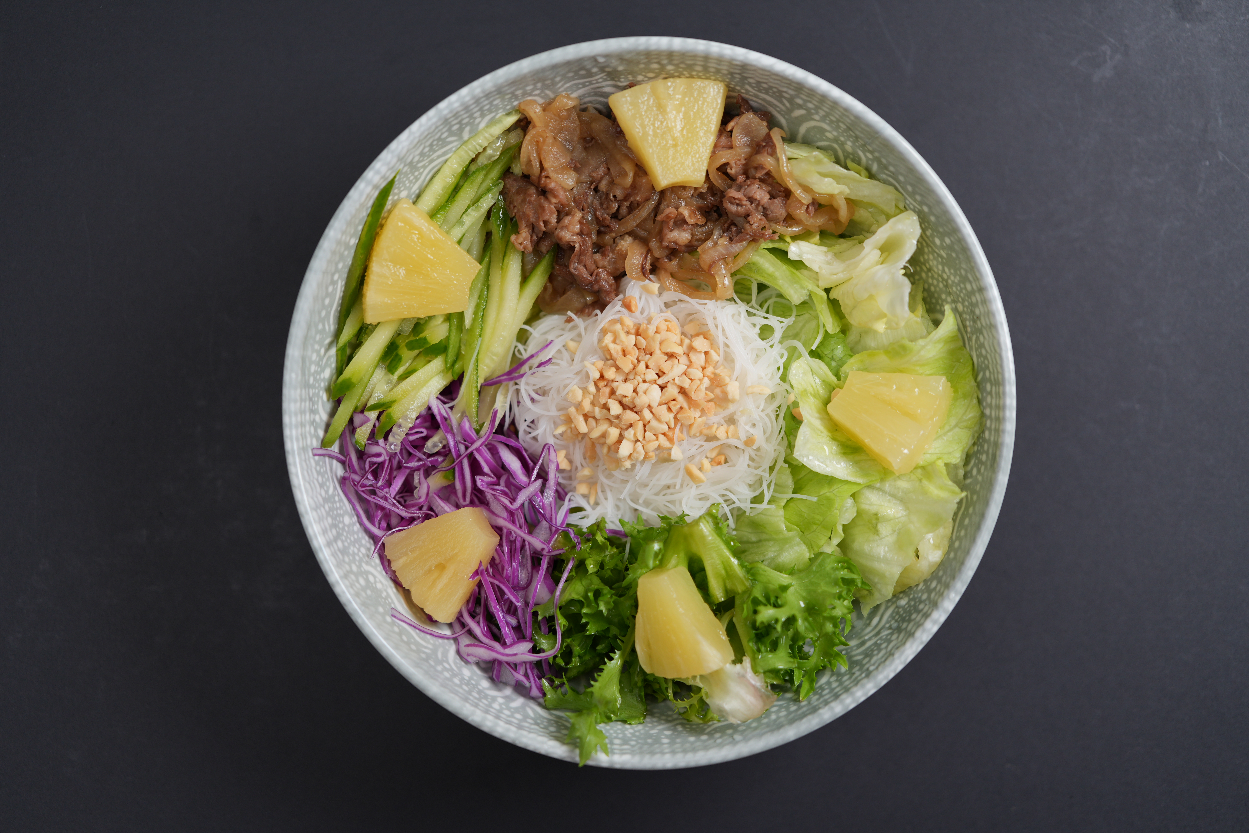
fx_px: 1735
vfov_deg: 27.0
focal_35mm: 50
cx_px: 624
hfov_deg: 39.6
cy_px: 416
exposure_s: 1/50
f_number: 2.8
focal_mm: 50
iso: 125
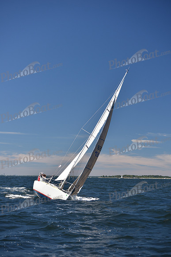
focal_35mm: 70
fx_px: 498
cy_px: 128
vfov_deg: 28.8
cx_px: 86
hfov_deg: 19.5
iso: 200
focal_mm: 70
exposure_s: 1/1000
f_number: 3.5
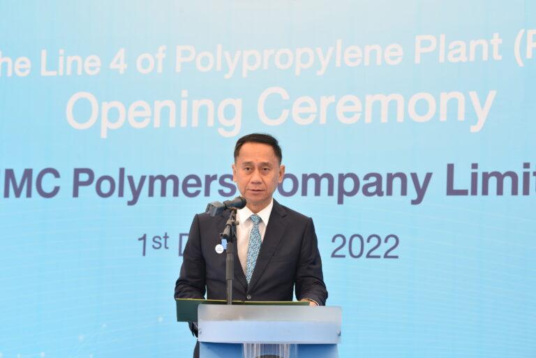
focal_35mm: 122
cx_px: 268
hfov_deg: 16.8
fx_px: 1817
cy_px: 179
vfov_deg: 11.3
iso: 800
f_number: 6.3
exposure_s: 1/200
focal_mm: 122
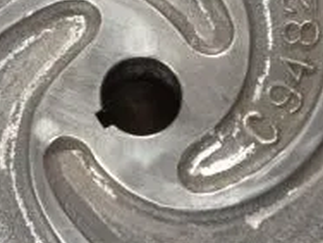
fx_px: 1110
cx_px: 132
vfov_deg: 12.4
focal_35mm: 119
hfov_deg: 16.5
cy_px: 141
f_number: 2.4
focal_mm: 4.28
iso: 125
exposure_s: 1/20
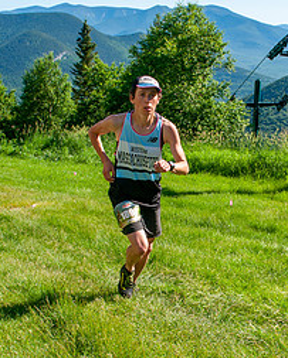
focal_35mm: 60
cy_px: 215
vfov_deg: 31.3
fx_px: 638
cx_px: 185
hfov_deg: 25.3
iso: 200
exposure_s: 1/400
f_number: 8
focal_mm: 24
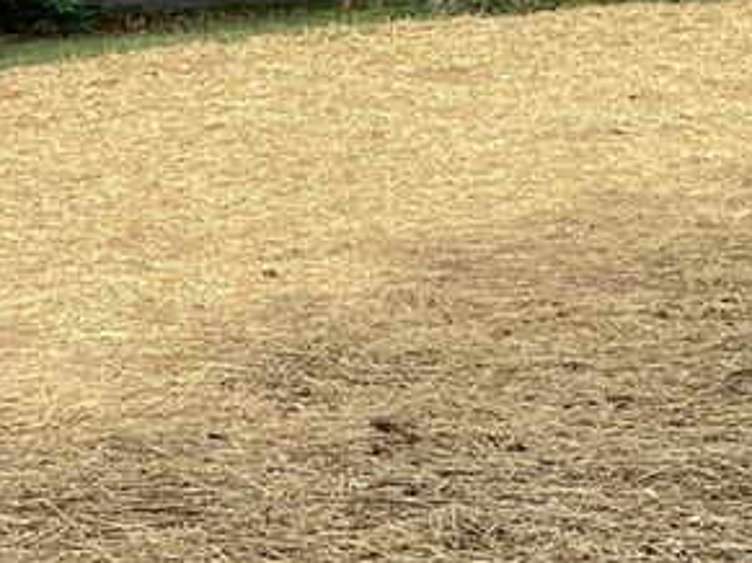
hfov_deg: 18.0
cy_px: 798
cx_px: 225
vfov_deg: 13.0
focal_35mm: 109
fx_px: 2367
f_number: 2.4
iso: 25
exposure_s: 1/604
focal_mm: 3.3
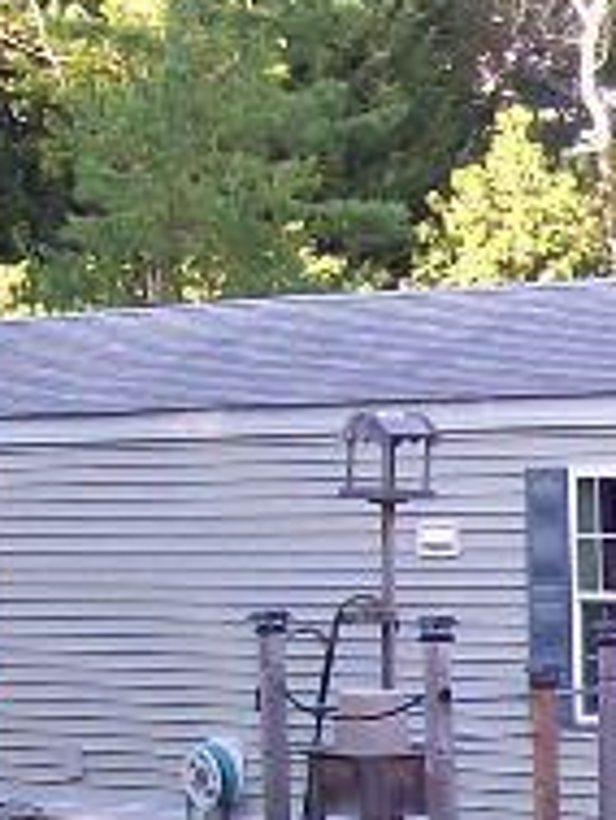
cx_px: 1332
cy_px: 915
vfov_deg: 10.0
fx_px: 4622
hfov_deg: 7.3
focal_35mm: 195
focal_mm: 6
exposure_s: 1/98.5
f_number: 2.7
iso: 80
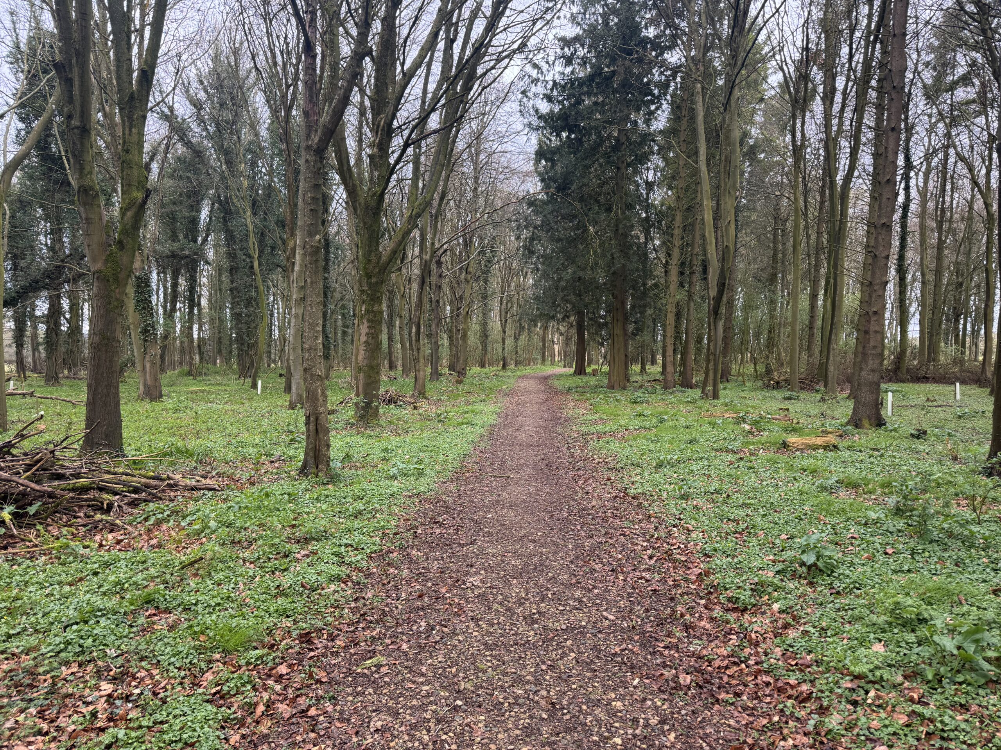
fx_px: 694
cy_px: 375
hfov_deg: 71.6
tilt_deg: -2.9
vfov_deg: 56.8
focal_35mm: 24
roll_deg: -1.6
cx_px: 500
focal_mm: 6.76
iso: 100
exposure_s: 1/121
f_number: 1.78
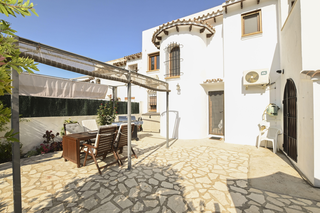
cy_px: 106
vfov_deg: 77.3
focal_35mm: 15
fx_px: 133
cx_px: 160
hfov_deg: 100.4
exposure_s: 1/100
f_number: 18
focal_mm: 10
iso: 400
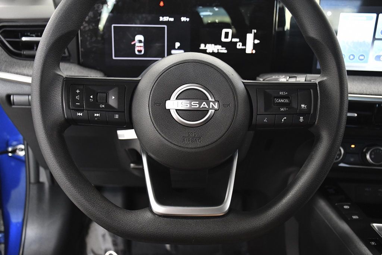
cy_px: 128
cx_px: 191
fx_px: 414
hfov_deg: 49.5
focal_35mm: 39
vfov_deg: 34.2
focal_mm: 26
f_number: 3.8
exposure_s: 1/160
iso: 2500
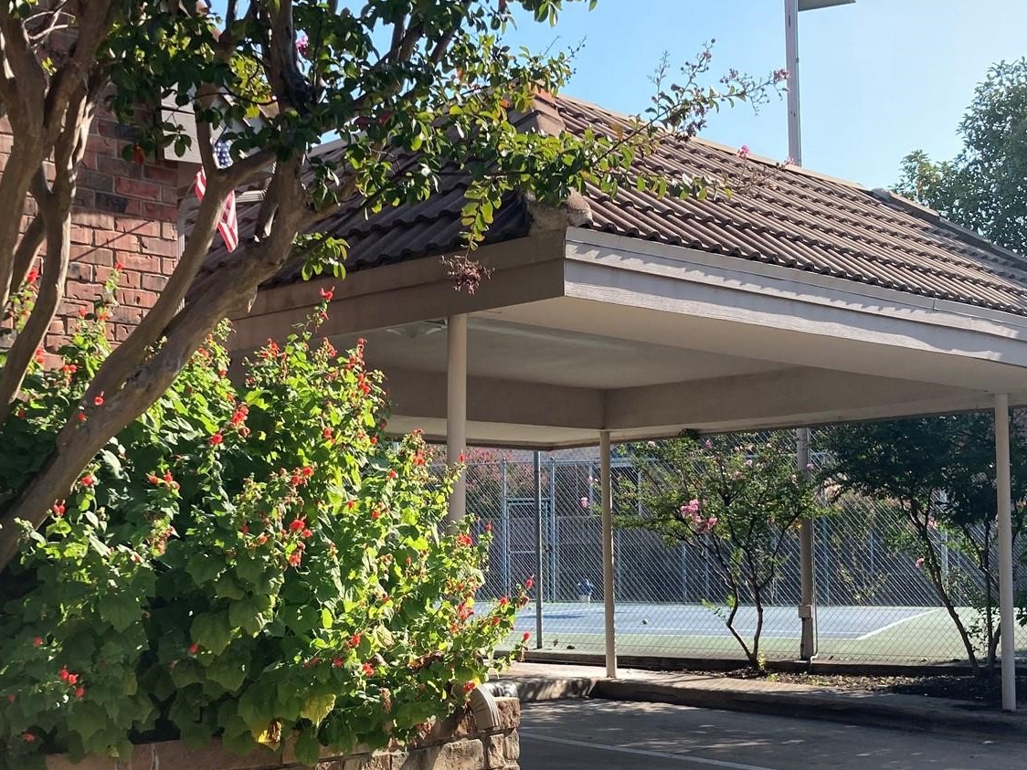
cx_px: 457
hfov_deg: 37.4
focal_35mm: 51
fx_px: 1513
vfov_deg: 28.4
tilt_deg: +4.3
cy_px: 495
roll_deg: +0.1
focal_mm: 3.99
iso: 20
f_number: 1.8
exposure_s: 1/906
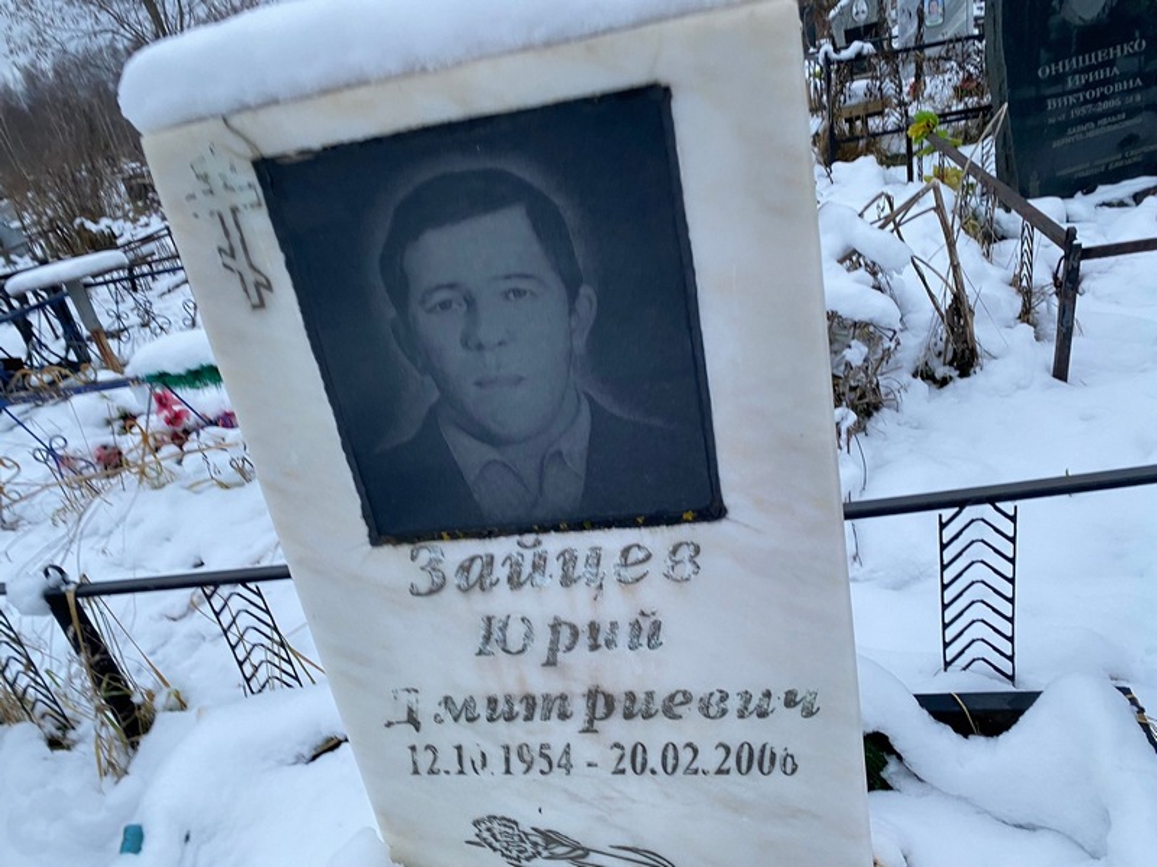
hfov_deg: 67.3
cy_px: 434
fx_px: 869
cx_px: 578
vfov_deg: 53.1
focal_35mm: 26
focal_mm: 4.25
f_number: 1.8
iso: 125
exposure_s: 1/74
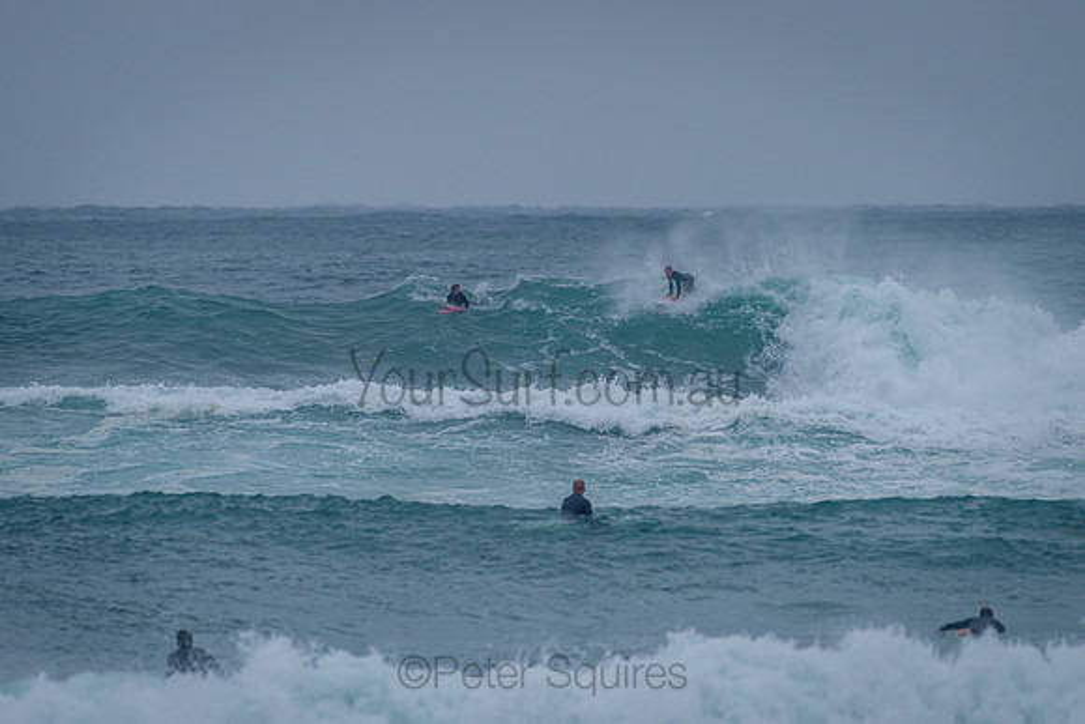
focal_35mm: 613
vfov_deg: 2.2
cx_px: 549
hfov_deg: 3.4
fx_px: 18464
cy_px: 285
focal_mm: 500
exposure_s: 1/2000
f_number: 5.6
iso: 400
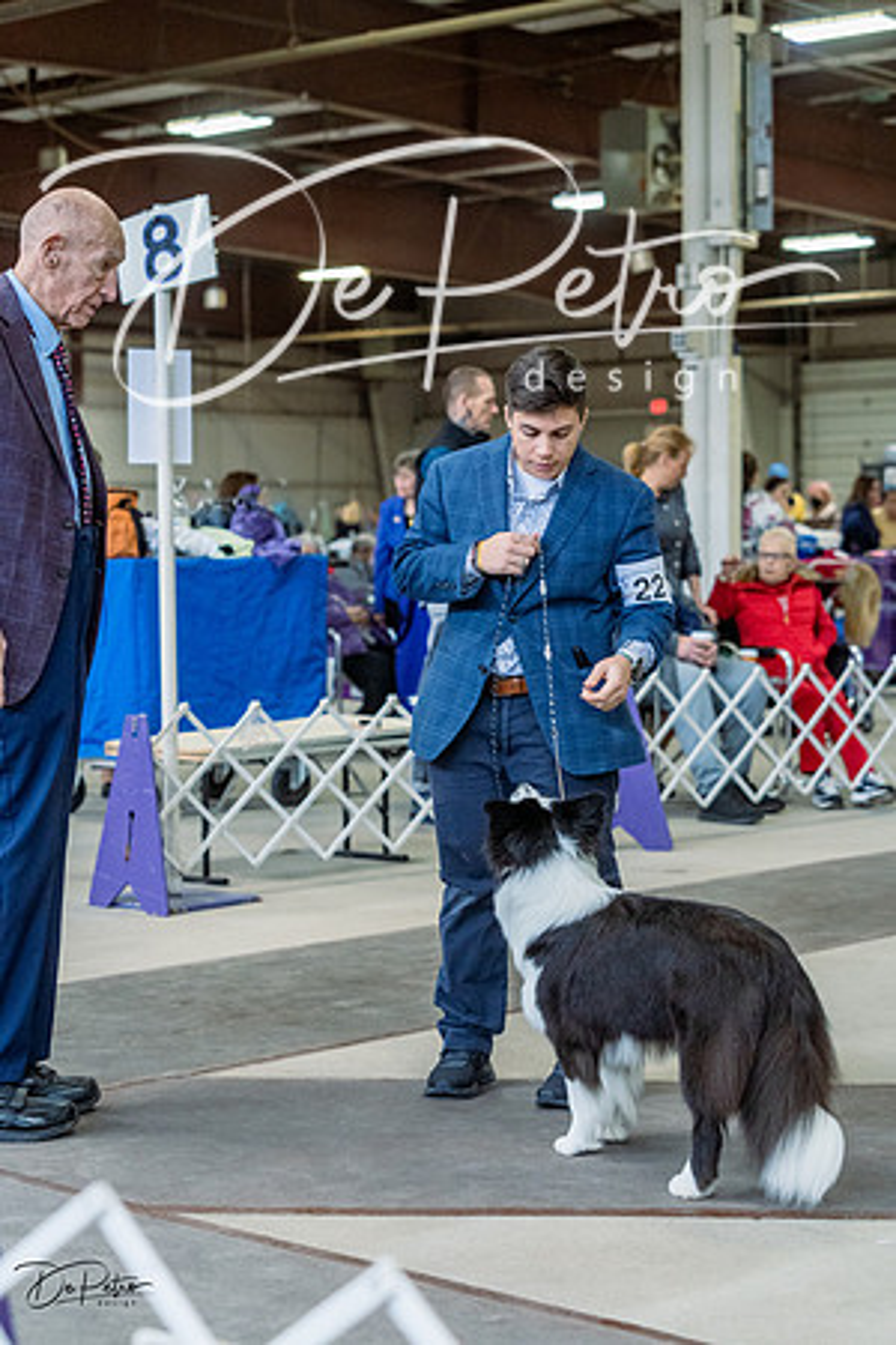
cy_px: 672
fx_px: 2613
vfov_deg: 28.8
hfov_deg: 19.5
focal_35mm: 70
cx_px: 448
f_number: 4
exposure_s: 1/400
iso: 6400
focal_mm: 70
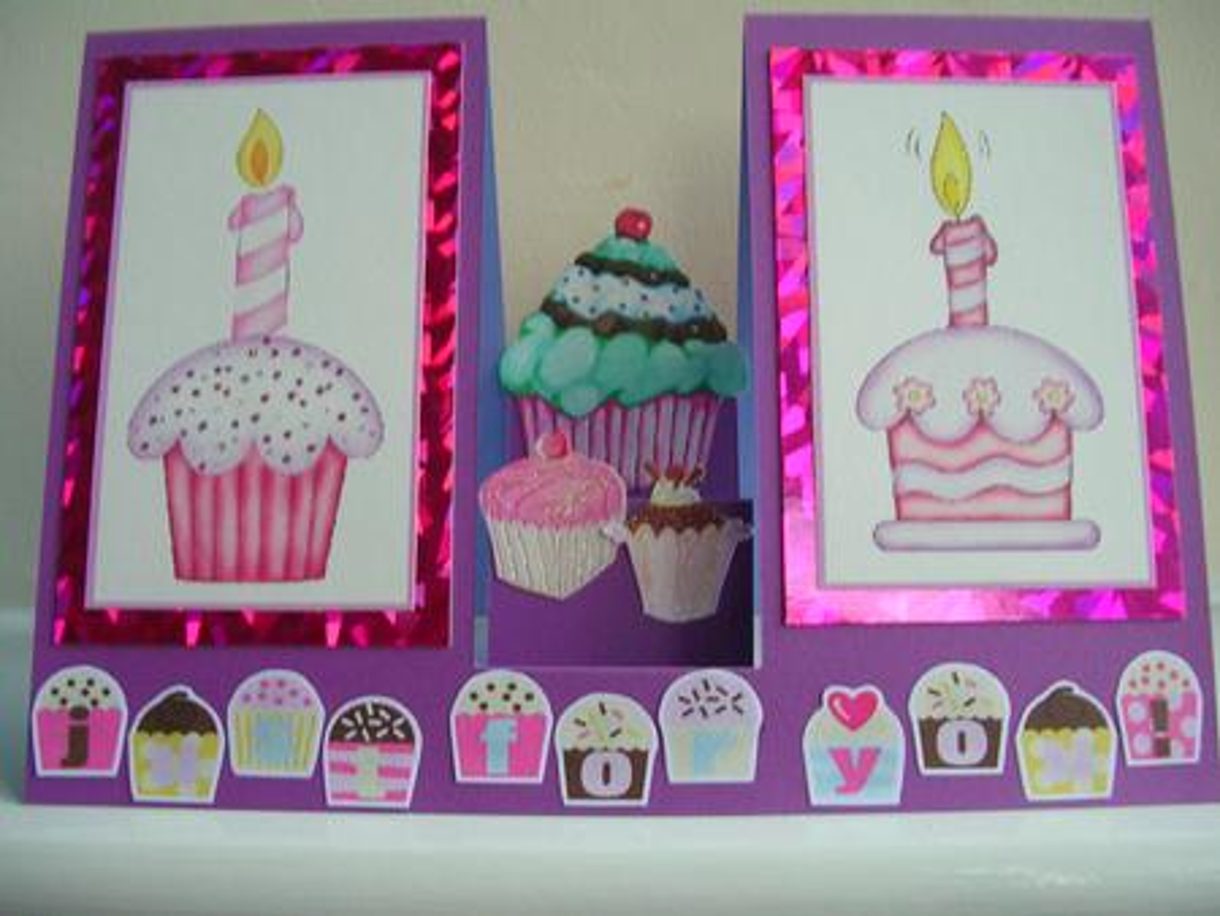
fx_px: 1340
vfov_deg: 37.8
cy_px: 458
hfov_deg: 49.0
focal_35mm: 38
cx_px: 610
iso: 100
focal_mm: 5.8
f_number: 2.8
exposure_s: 1/5.8
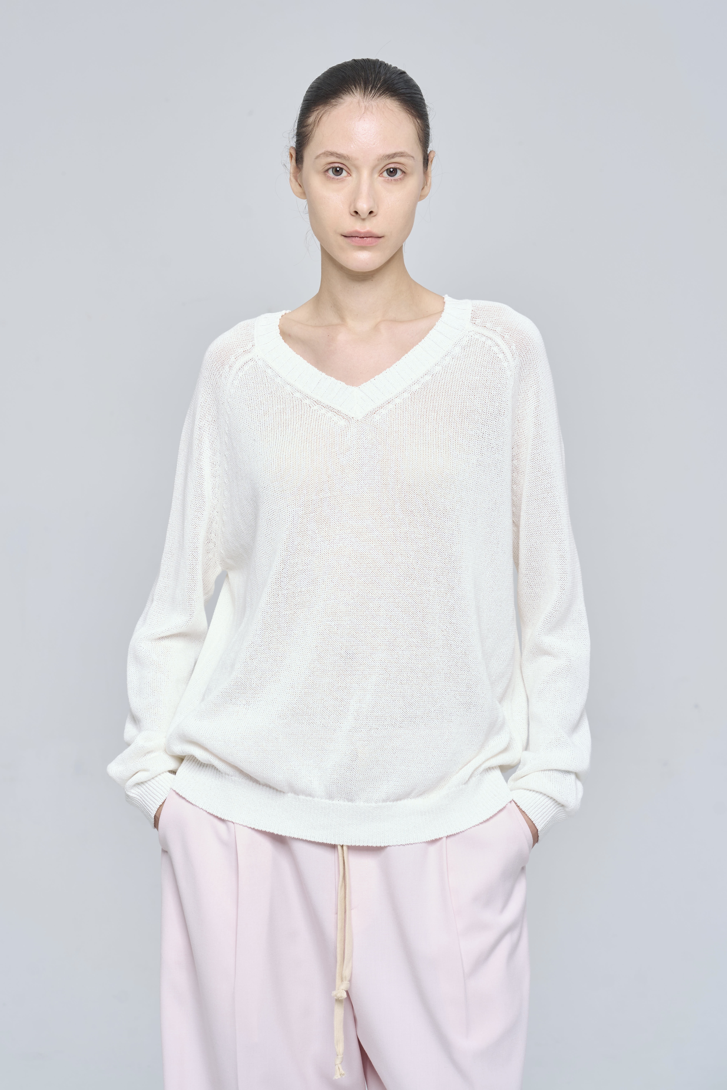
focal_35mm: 85
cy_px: 545
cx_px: 364
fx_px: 2575
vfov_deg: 23.9
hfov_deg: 16.1
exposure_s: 1/125
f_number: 8
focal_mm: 85
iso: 200
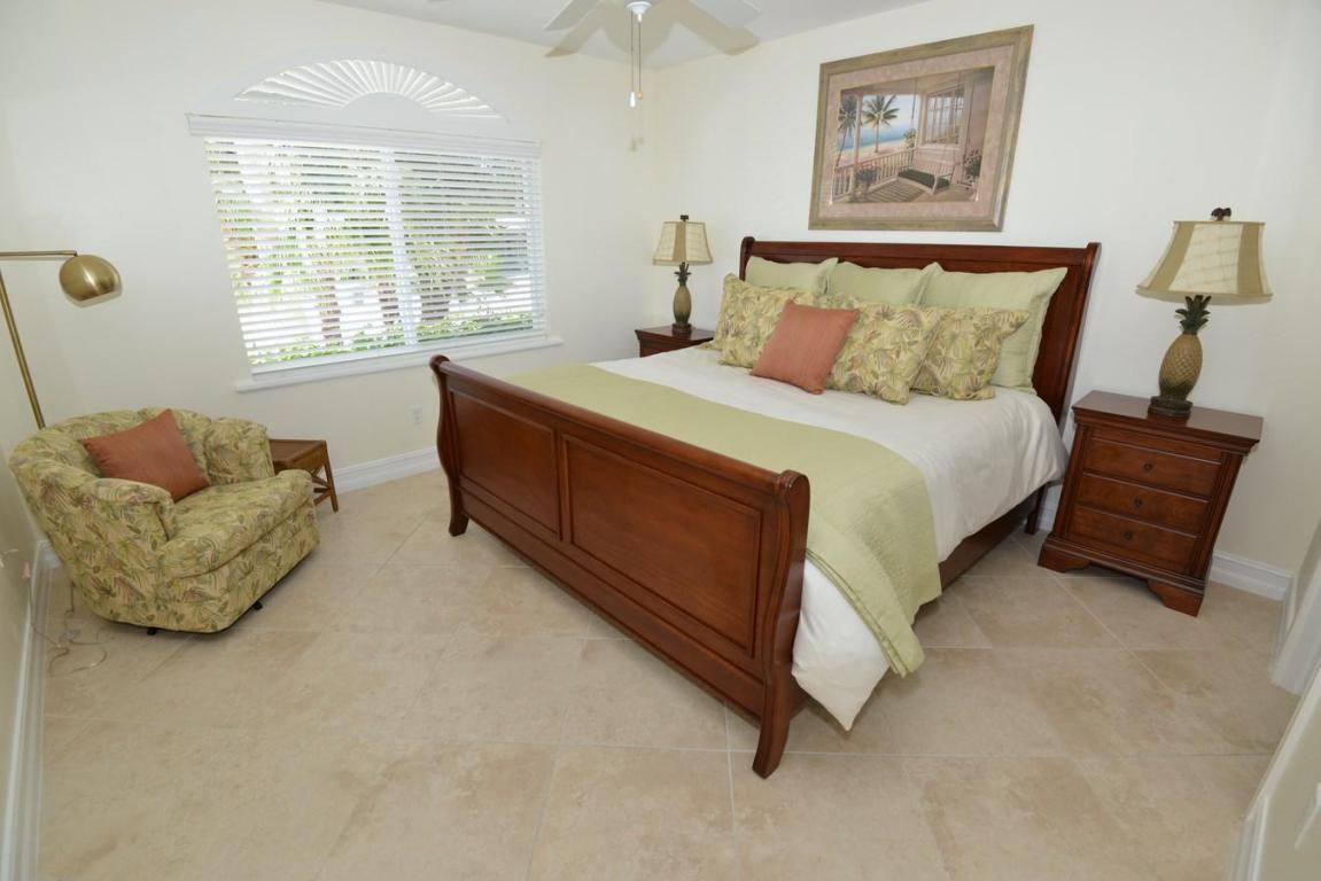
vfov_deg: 73.8
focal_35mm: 16
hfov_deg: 96.7
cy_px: 440
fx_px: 587
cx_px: 660
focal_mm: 16
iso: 800
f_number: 7.1
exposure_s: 1/60
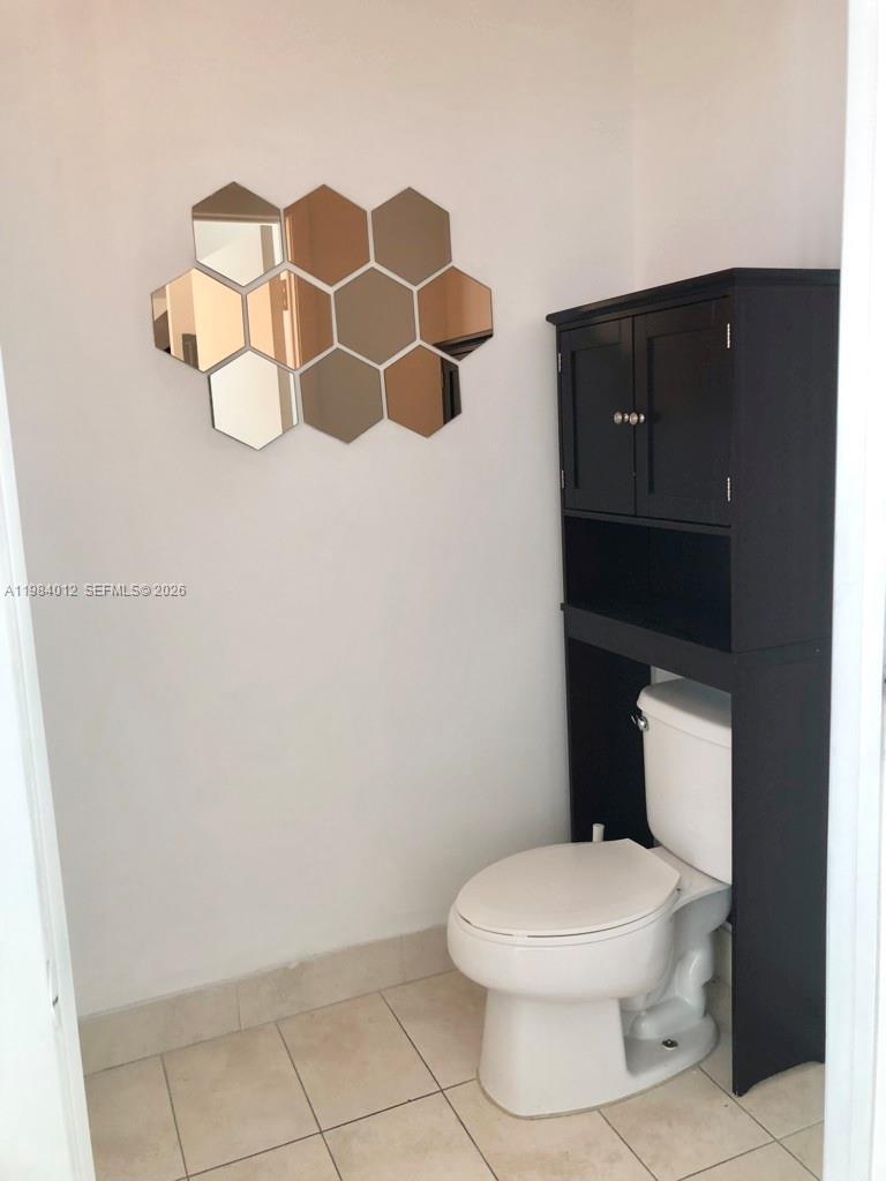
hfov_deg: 49.7
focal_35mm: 28
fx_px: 956
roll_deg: +3.1
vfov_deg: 63.4
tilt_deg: -9.0
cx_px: 443
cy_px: 590
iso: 20
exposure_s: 1/30
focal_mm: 3.99
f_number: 1.8
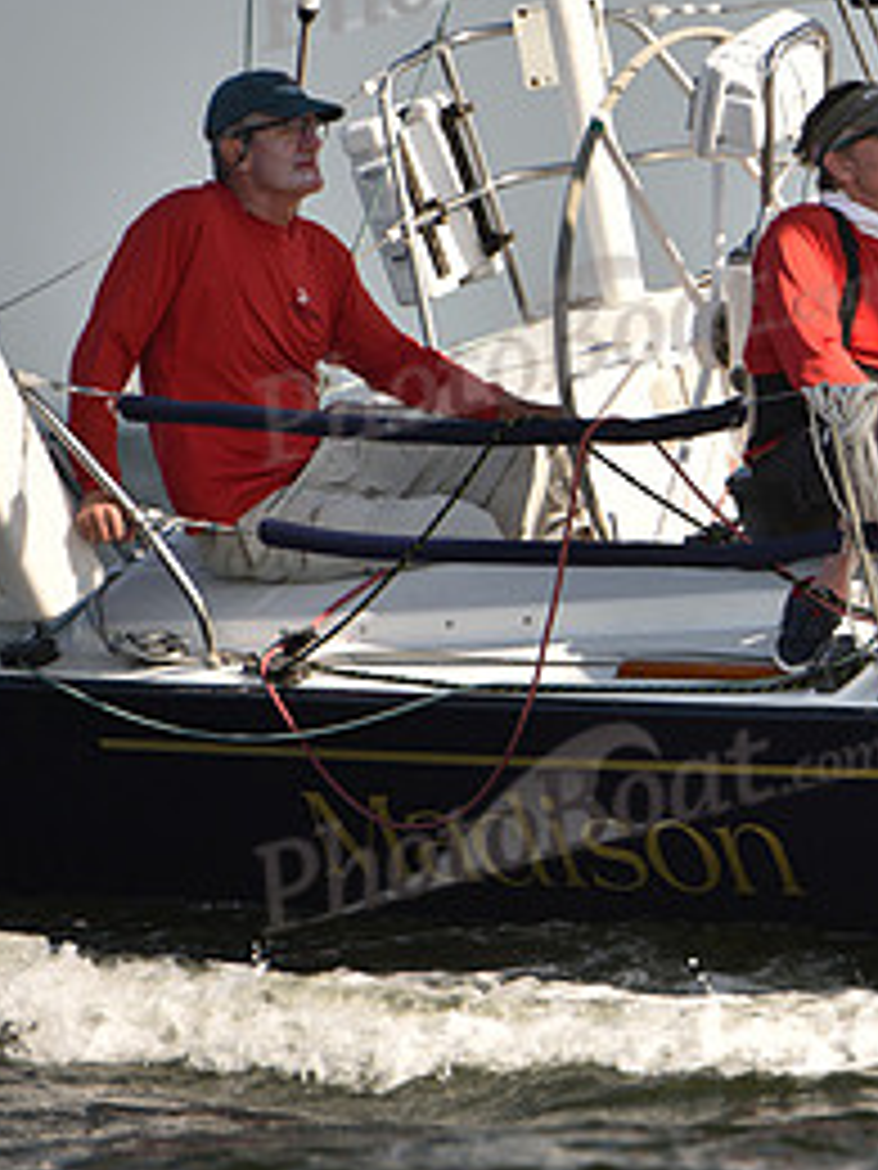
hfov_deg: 3.5
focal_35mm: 418
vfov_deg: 4.7
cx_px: 1126
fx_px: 14136
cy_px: 520
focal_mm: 195
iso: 250
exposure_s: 1/1000
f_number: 3.5
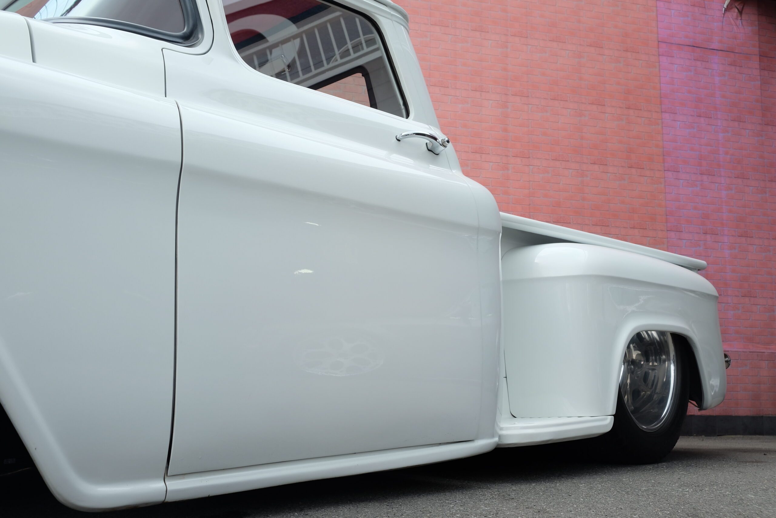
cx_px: 388
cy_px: 259
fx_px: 776
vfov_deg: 36.9
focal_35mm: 36
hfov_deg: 53.1
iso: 400
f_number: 5.6
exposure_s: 1/340
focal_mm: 24.3
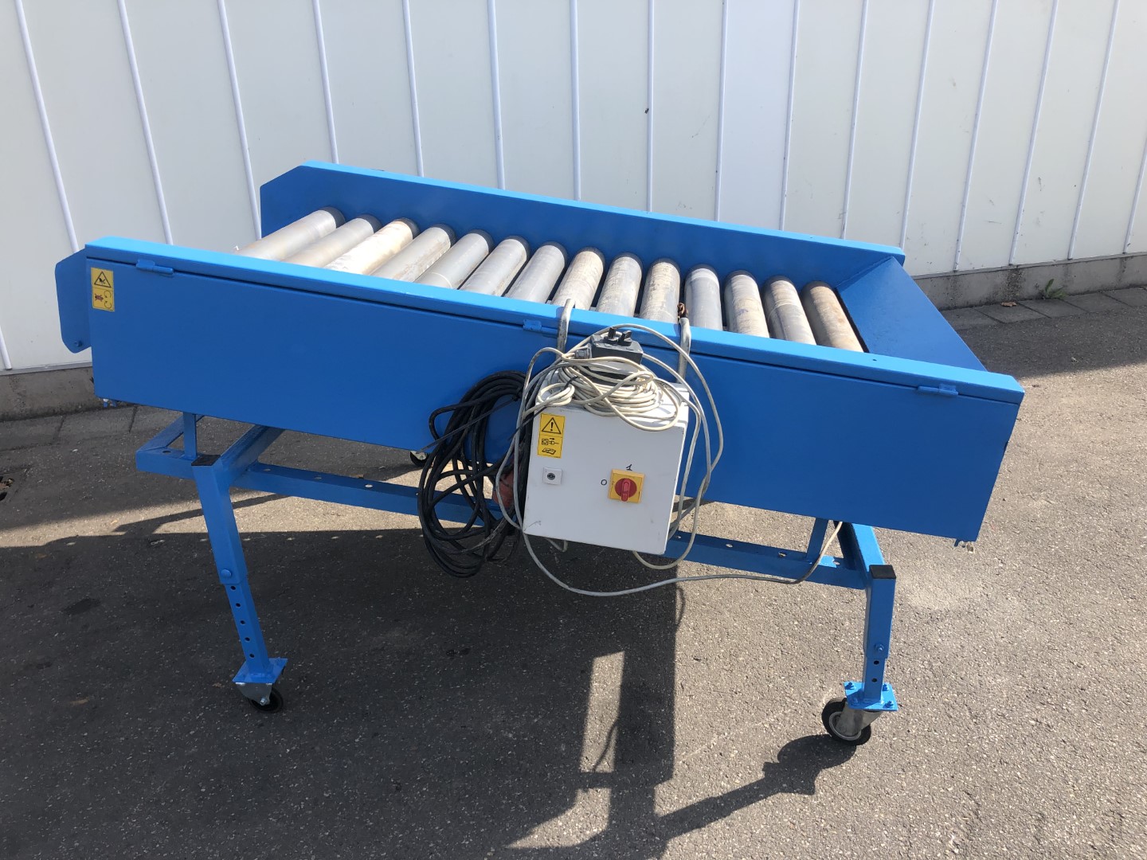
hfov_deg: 63.4
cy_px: 430
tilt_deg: -22.9
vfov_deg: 49.7
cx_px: 574
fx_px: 928
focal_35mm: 28
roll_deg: +0.5
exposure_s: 1/727
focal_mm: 4
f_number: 1.8
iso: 20
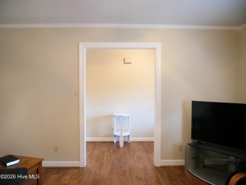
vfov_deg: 56.8
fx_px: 171
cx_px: 123
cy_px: 92
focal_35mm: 24
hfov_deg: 71.6
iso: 1250
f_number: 3.5
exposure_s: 1/60
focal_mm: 12
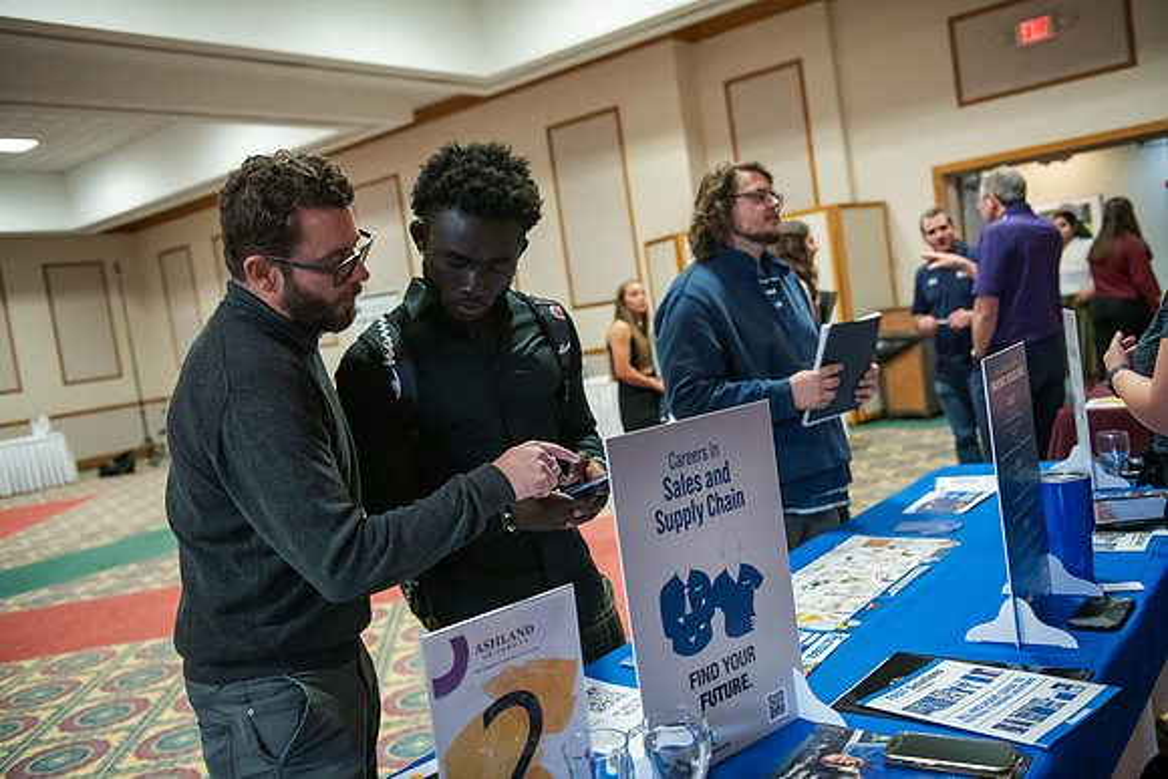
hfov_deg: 58.7
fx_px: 1038
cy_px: 390
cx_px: 584
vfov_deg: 41.1
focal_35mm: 32
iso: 2500
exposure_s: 1/200
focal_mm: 32
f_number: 2.8
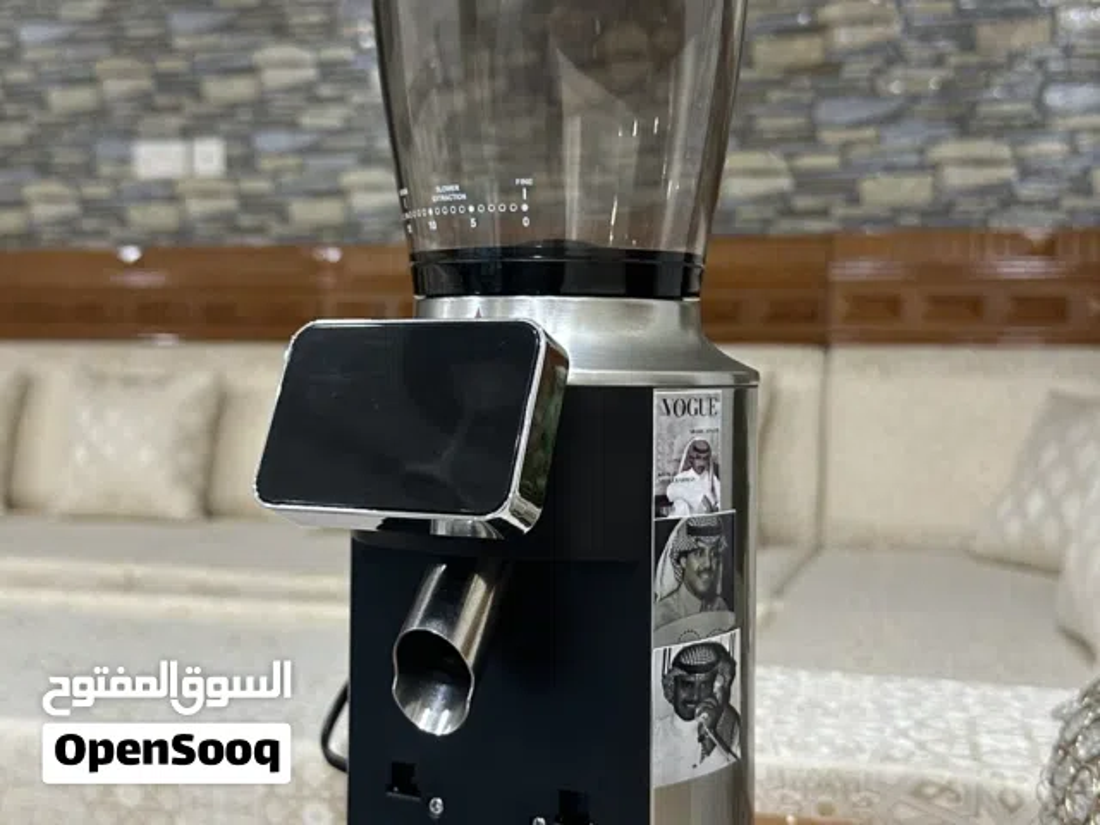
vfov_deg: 56.8
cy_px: 412
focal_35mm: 24
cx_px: 550
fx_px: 763
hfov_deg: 71.6
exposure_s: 1/50
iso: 400
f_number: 1.78
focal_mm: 6.86
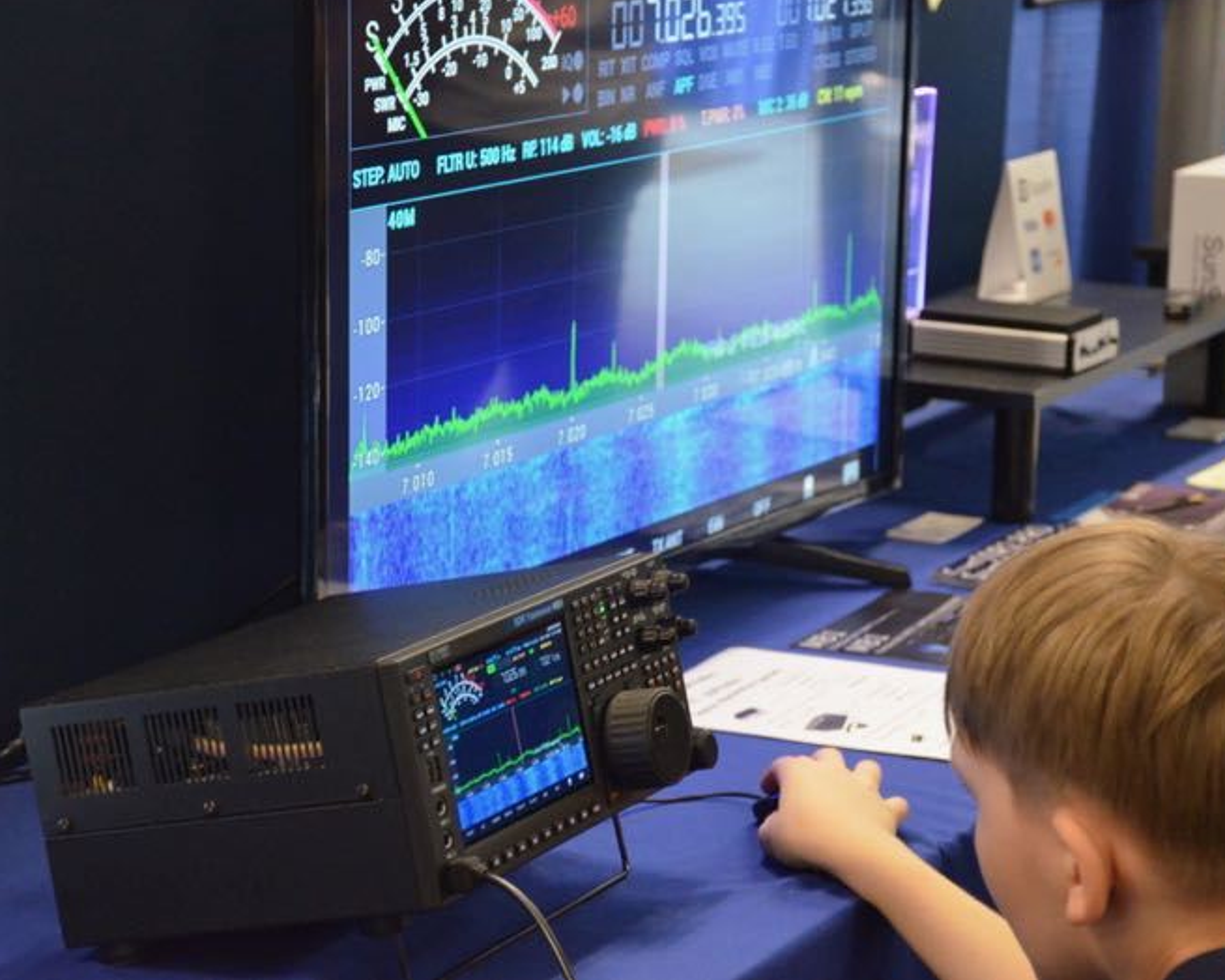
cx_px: 683
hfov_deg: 18.6
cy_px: 486
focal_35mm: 103
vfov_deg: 15.0
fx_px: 3734
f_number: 5
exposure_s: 1/60
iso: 4000
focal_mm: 60
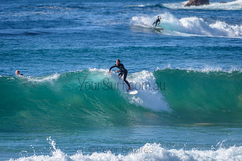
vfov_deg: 2.2
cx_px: 148
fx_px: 4120
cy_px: 91
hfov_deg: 3.4
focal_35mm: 613
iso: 125
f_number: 5.6
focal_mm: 500
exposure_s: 1/2000
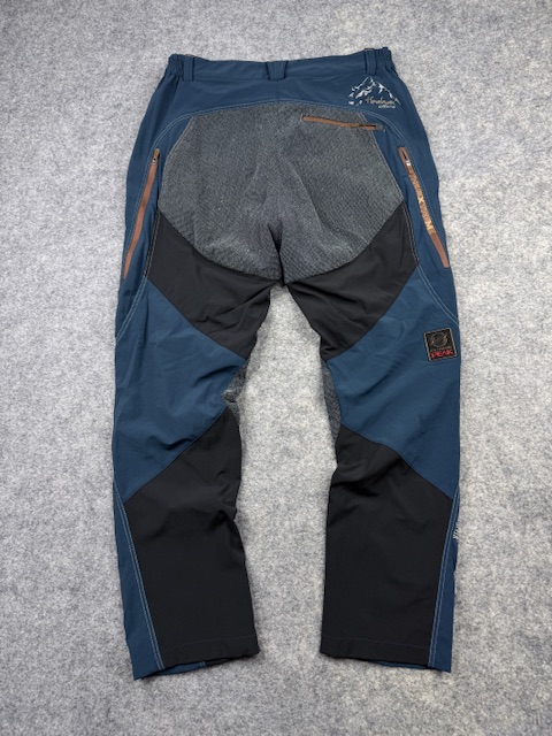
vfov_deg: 71.6
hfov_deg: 56.8
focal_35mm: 24
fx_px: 510
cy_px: 368
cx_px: 276
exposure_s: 1/100
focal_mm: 6.76
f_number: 1.78
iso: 64
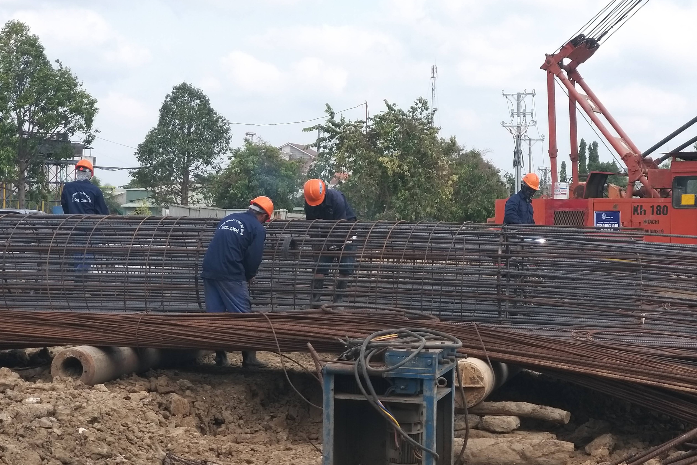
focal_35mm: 55
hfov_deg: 36.2
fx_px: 1065
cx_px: 346
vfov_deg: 24.6
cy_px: 250
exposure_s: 1/518
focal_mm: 5.54
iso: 40
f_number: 2.4
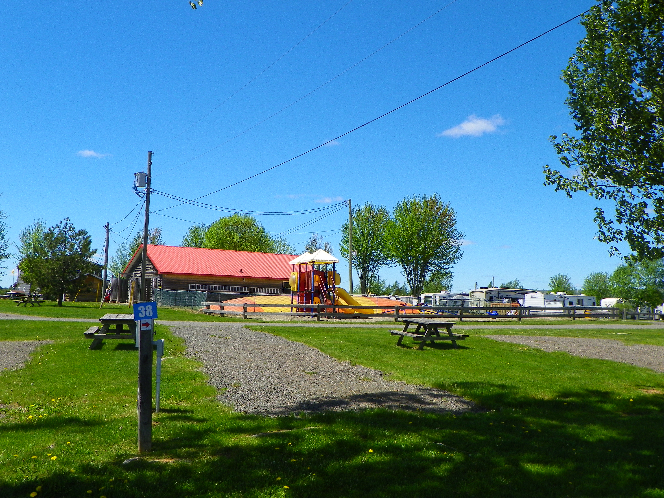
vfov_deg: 40.7
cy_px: 249
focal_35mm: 35
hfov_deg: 52.6
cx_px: 332
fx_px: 671
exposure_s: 1/400
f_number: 5
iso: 64
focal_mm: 6.2
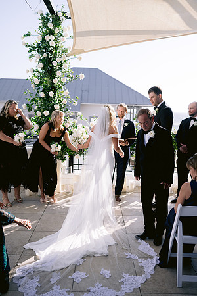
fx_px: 287
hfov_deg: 37.9
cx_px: 98
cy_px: 148
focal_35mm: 35
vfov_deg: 54.4
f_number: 2.8
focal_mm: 35
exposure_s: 1/2000
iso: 200
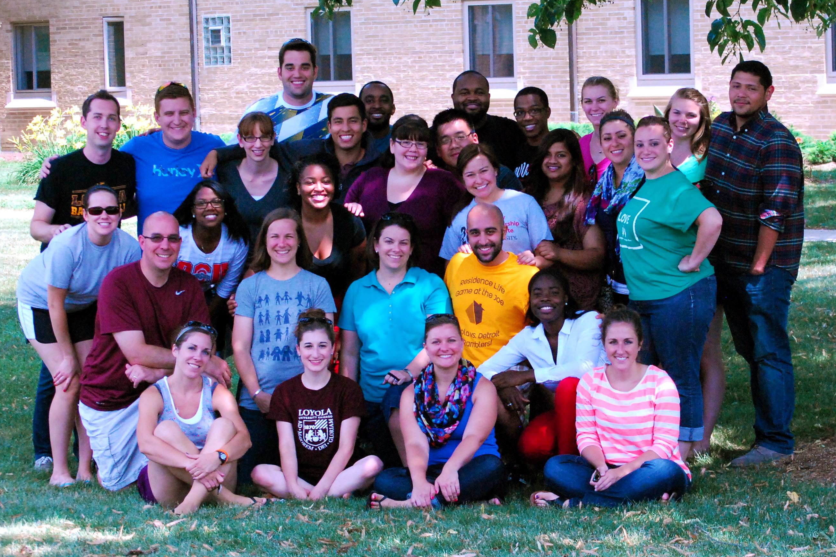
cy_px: 284
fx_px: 2009
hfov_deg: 23.5
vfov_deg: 15.8
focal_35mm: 87
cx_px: 416
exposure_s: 1/1000
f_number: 5.6
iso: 1600
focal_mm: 55
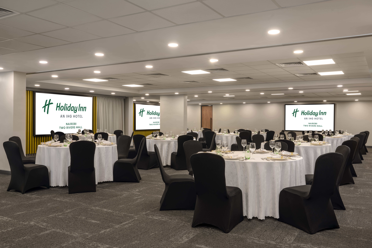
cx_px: 186
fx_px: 325
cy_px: 124
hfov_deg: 59.5
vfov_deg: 41.7
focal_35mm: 32
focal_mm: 31.5
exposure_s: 6
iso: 32
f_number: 10
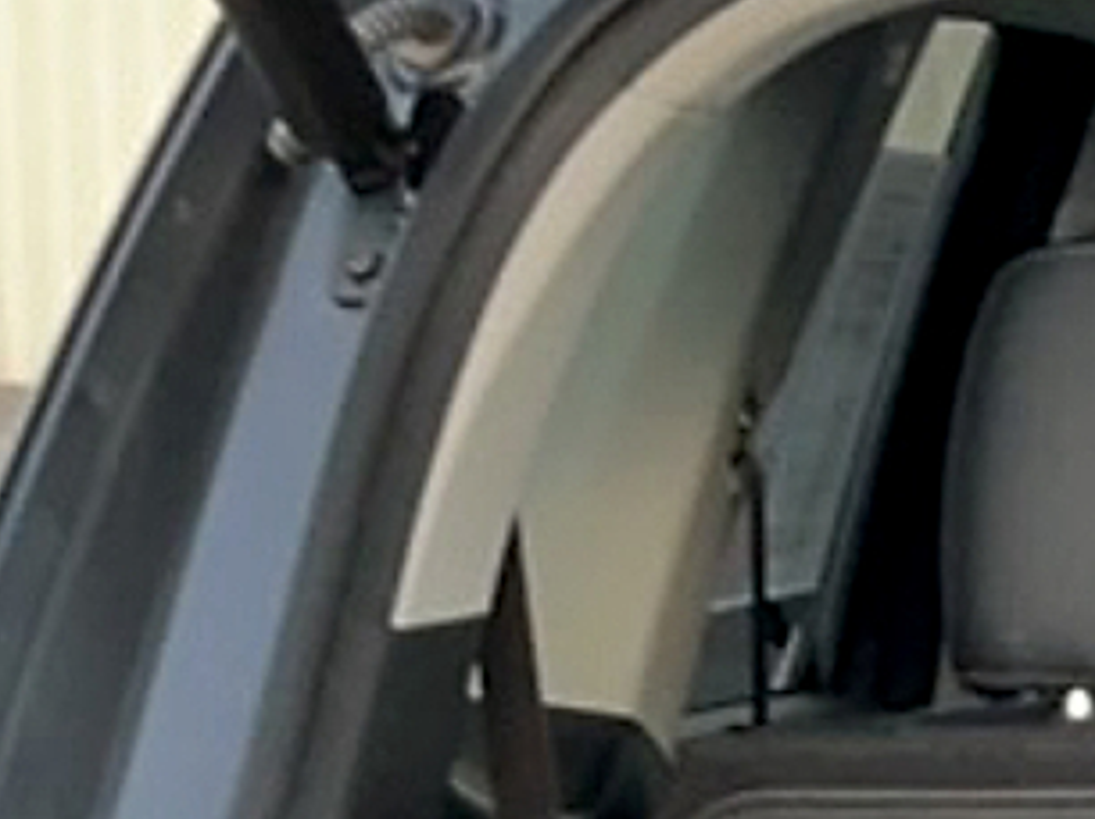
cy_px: 1355
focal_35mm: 157
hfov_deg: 11.4
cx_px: 2169
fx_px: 4962
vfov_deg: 9.1
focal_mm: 3
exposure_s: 1/120
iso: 50
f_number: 1.8
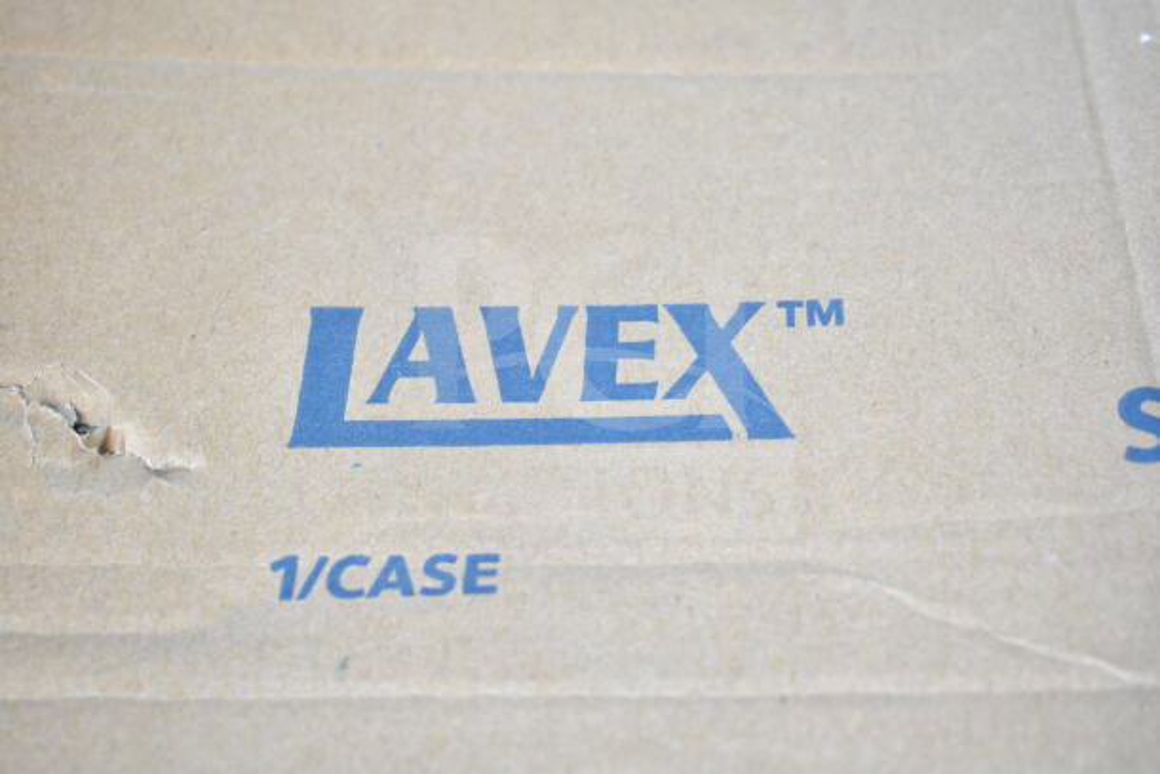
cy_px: 387
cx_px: 580
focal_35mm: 60
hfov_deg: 33.4
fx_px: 1934
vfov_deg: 22.6
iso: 1600
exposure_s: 1/80
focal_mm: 40
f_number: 4.8
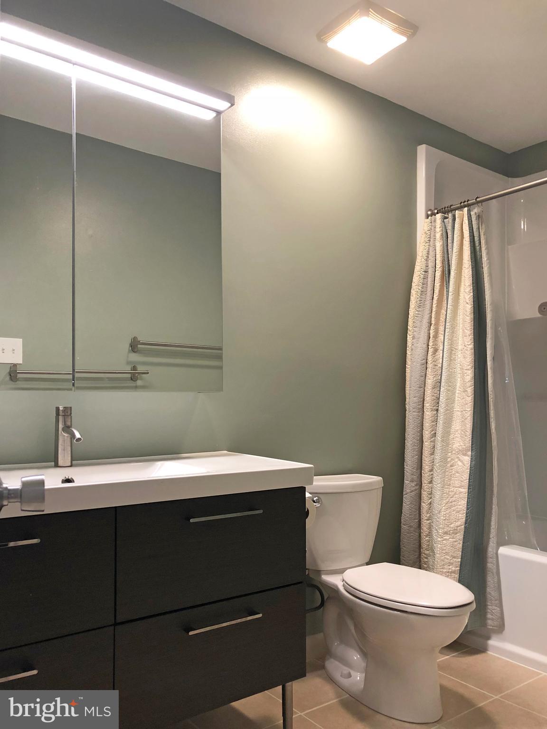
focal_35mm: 28
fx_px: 590
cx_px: 274
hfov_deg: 49.7
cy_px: 364
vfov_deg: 63.4
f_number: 1.8
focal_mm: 3.99
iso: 50
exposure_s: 1/15
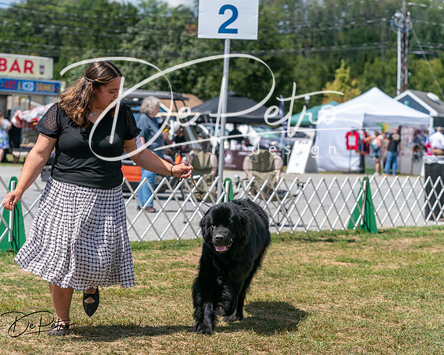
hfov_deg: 18.5
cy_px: 178
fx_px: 1361
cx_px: 222
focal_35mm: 104
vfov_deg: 14.9
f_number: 4.5
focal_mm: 92
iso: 200
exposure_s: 1/1600
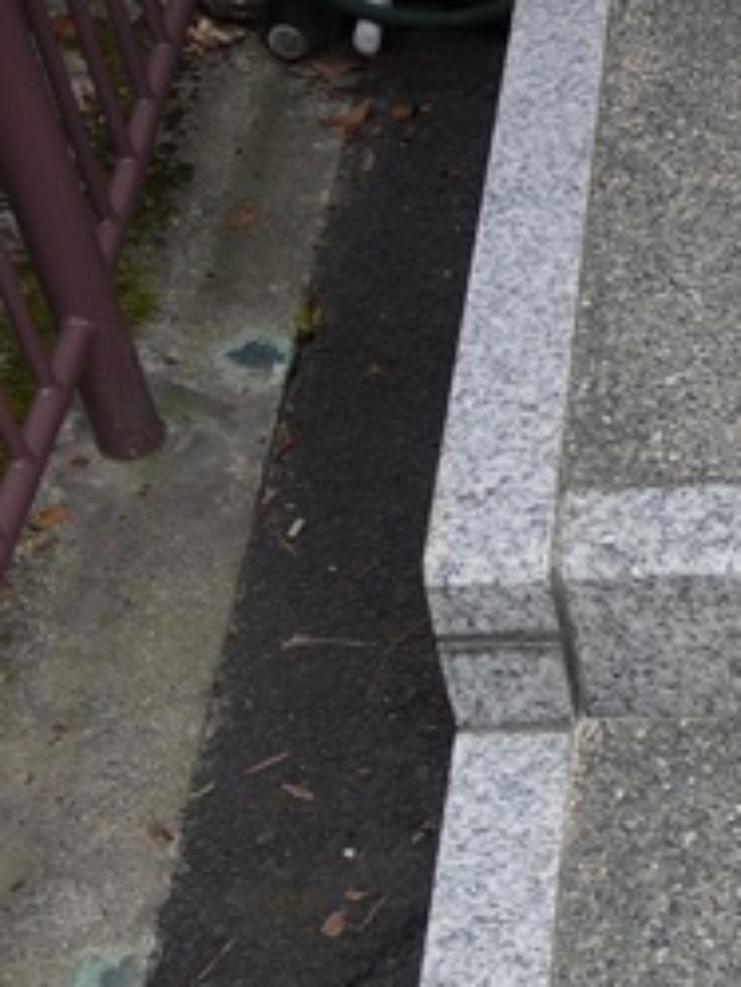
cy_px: 1027
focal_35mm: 73
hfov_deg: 19.0
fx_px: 2082
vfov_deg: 25.2
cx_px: 892
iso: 100
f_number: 3.3
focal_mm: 4.7
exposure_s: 1/100
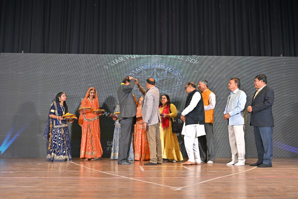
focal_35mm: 36
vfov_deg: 36.9
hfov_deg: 53.1
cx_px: 149
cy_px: 100
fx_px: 298
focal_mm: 36
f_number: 4.5
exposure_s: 1/200
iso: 160
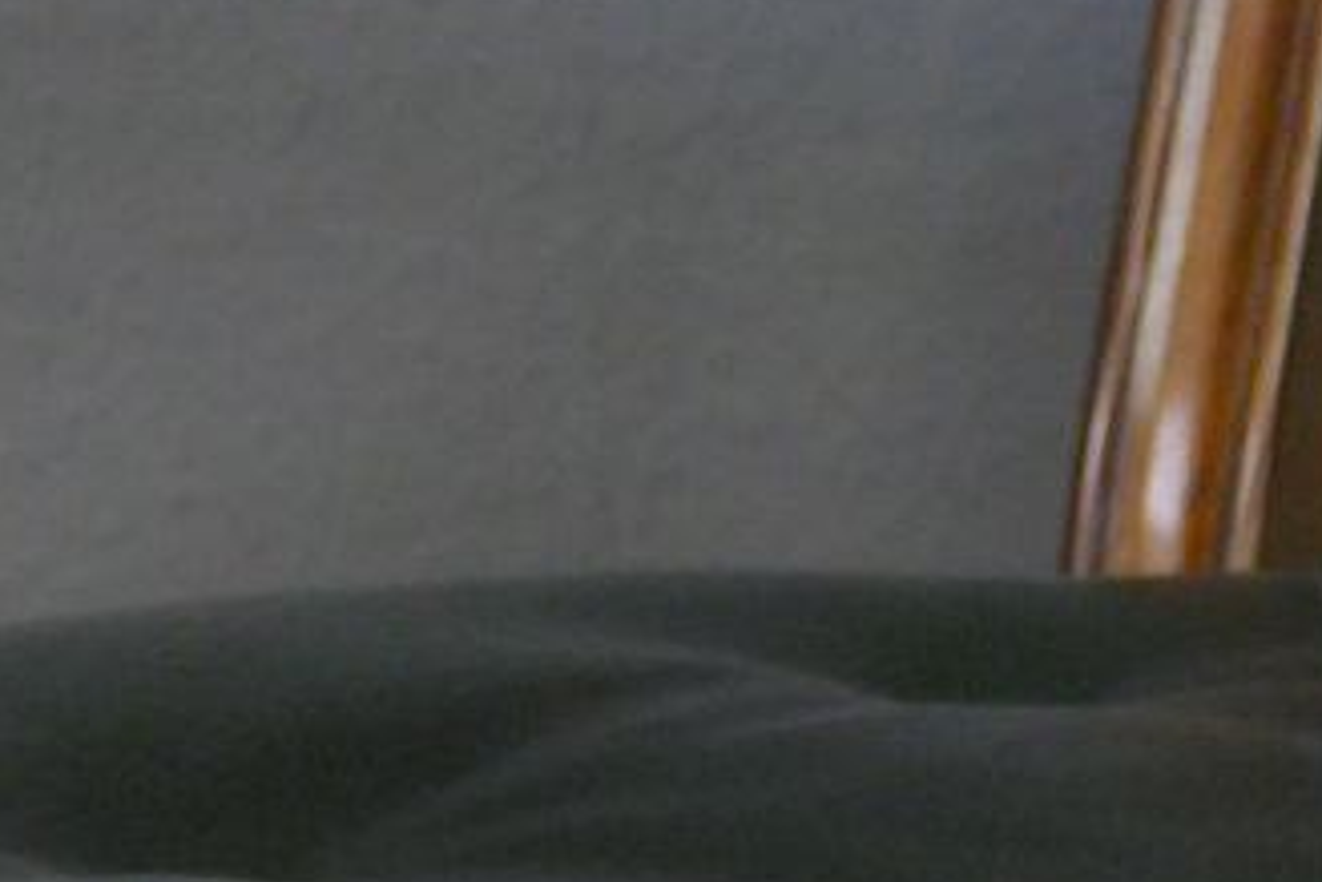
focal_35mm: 333
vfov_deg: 4.1
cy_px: 101
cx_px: 1217
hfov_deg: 6.2
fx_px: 12233
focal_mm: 33.08
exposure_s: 1/80
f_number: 3.8
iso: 1600
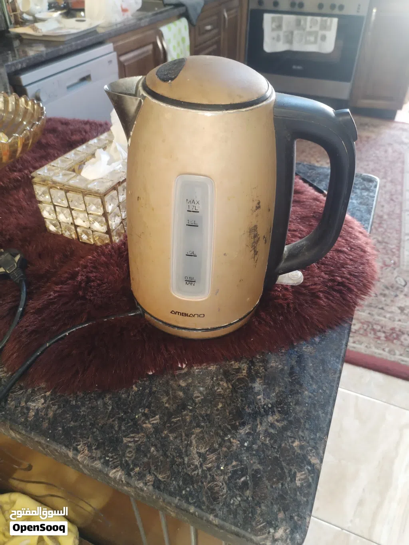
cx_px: 204
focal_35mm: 29
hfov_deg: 48.2
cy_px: 272
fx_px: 457
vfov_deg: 61.7
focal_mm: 4.75
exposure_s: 1/25
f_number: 1.8
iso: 823
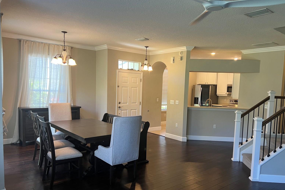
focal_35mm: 28
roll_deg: -2.4
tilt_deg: -5.8
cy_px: 108
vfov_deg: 46.3
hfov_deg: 65.5
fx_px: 222
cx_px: 147
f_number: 1.5
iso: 100
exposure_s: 1/60
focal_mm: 5.7
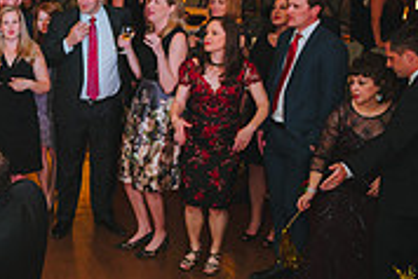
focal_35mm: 78
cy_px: 188
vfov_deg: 17.5
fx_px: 906
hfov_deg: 23.2
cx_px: -117
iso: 2500
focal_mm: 24
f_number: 2.8
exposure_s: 1/100
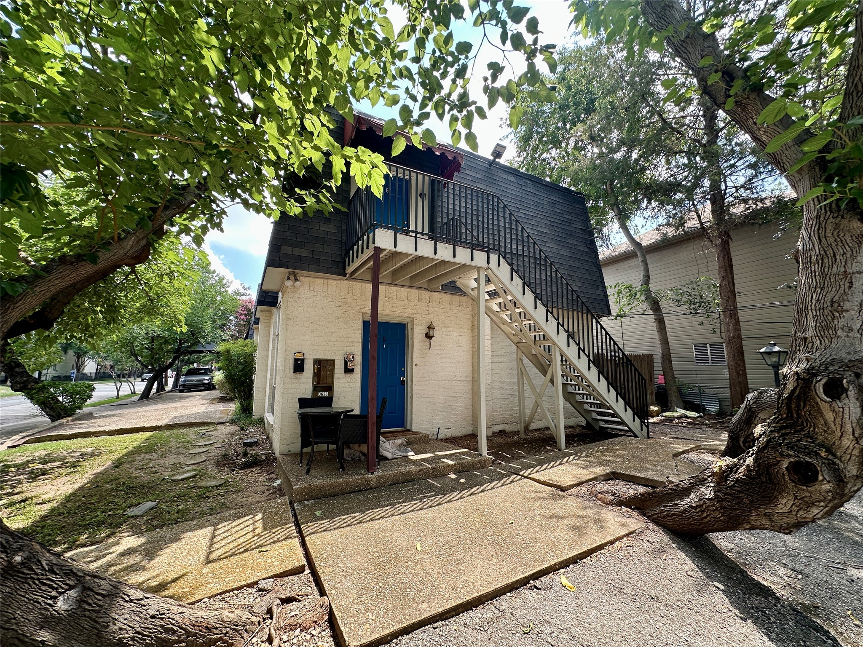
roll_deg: +0.1
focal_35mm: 14
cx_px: 432
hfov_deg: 102.1
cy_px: 324
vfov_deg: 85.7
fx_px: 349
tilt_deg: +8.1
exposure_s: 1/250
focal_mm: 2.22
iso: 40
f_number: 2.2
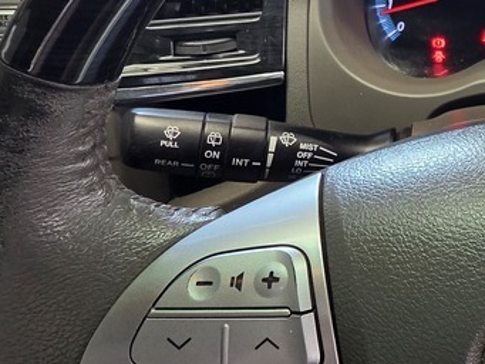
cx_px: 582
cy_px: 102
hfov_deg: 36.7
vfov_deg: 36.2
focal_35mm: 39
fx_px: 547
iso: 200
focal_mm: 2.2
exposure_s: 1/100
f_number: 2.2
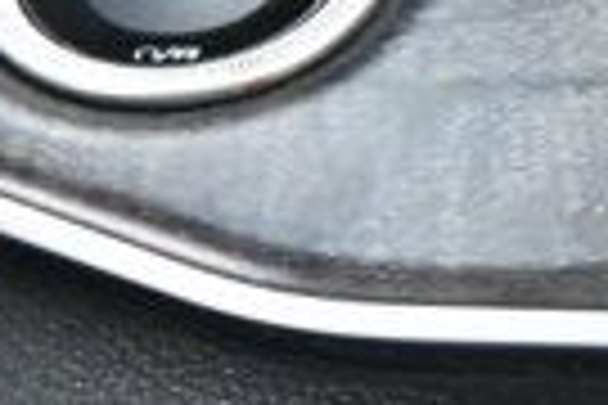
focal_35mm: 571
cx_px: 1878
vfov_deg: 2.4
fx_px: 9643
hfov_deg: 3.5
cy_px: -126
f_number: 6.3
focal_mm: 50
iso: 3200
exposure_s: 1/80
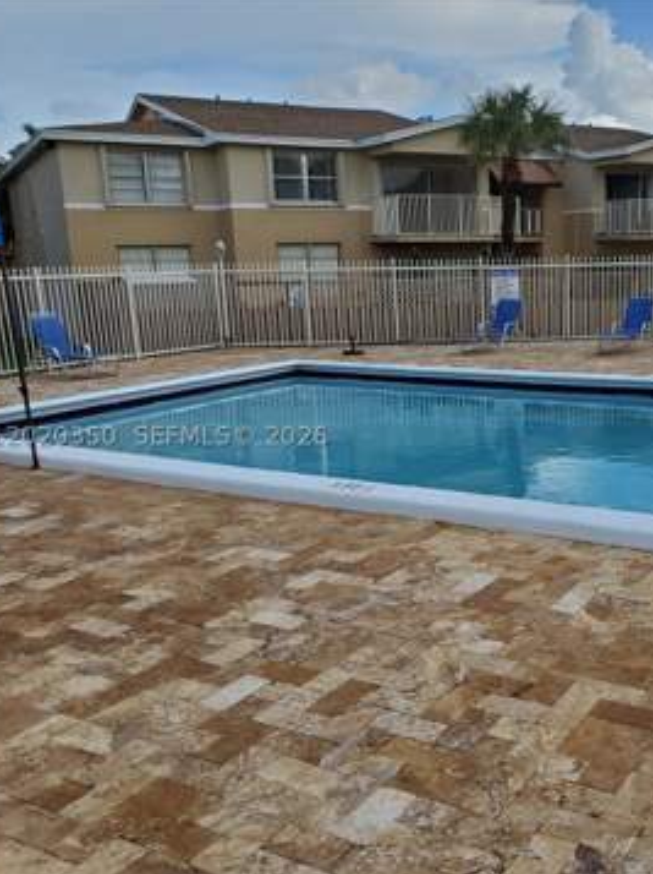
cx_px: 553
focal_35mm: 35
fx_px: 882
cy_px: 436
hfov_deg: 38.6
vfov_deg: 52.7
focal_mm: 4.3
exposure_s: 1/1324
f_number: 2.4
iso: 50
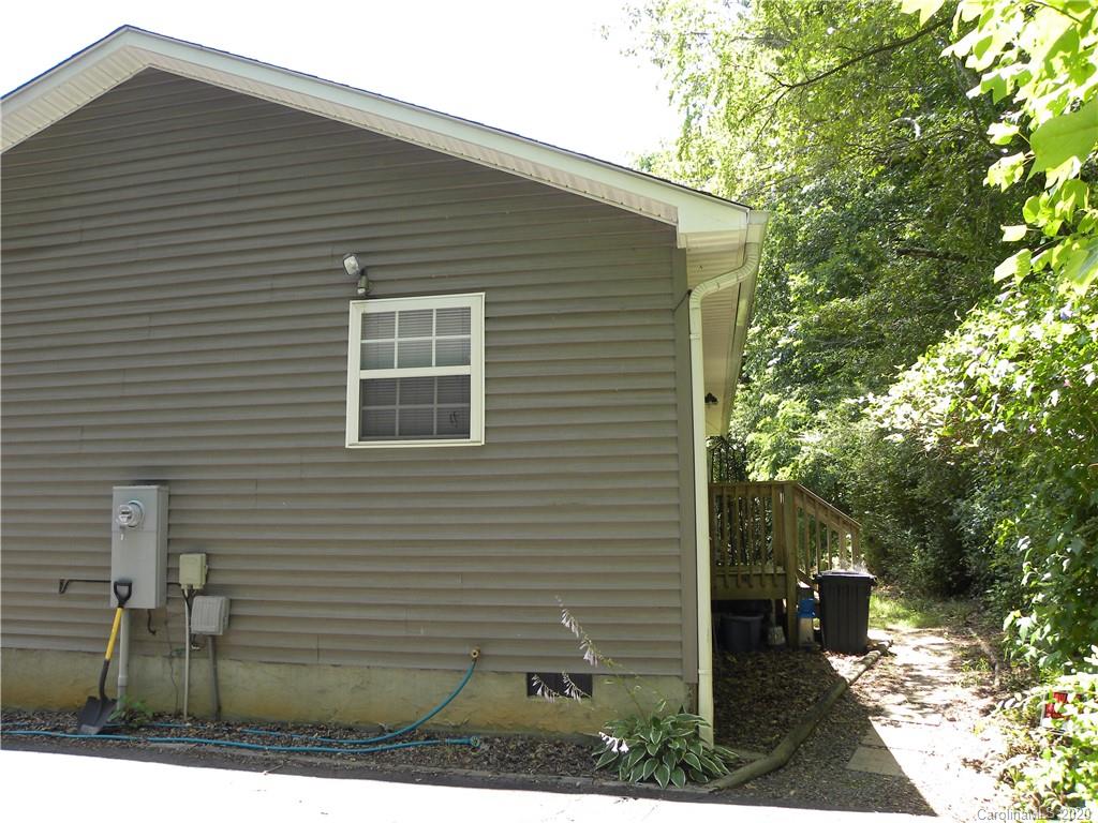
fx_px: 825
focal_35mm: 26
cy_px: 412
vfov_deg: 53.1
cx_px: 549
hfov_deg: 67.3
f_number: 3.2
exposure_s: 1/96.6
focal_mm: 4.6
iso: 64
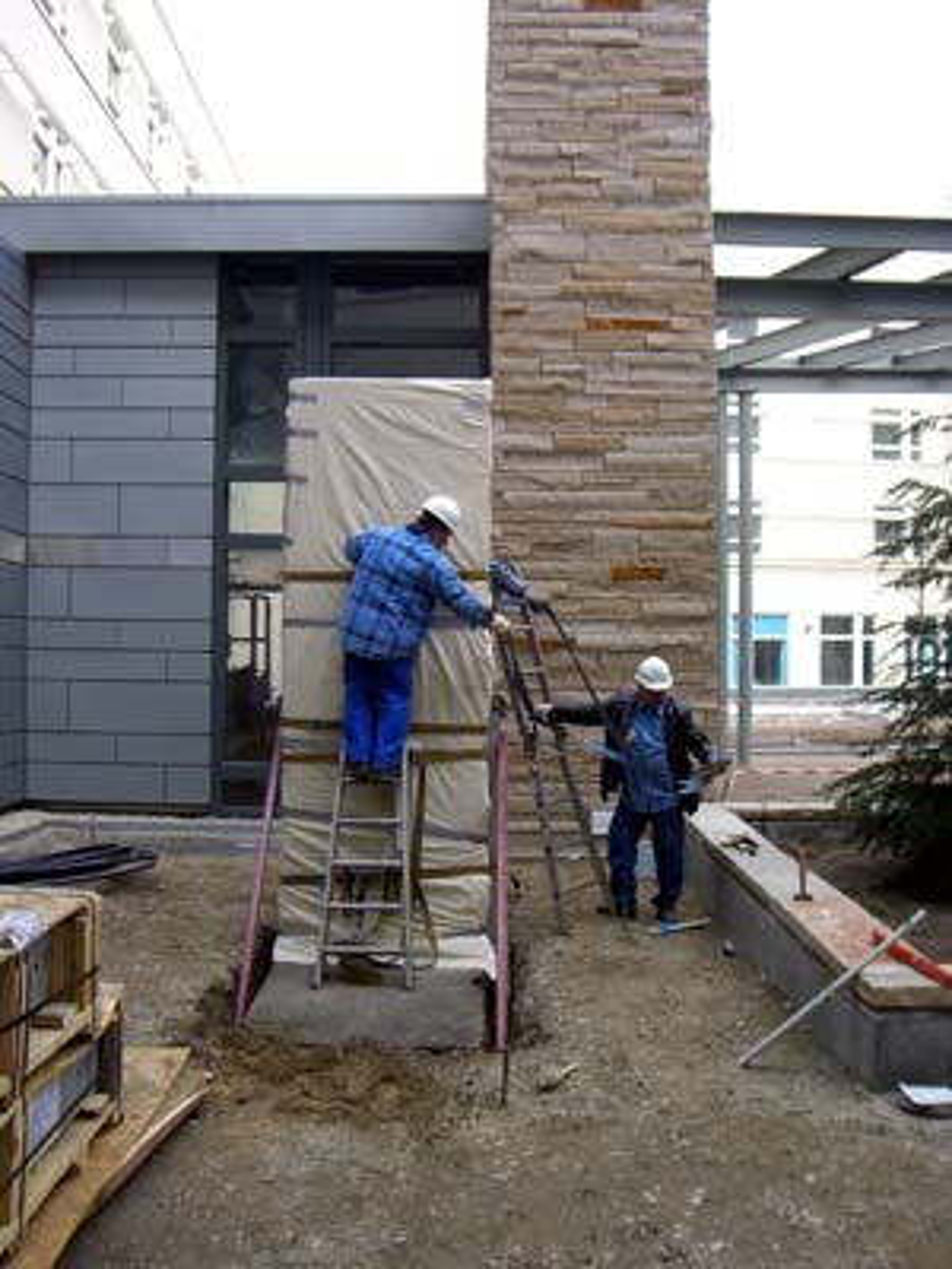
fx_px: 1393
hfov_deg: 37.7
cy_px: 634
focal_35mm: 38
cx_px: 476
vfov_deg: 49.0
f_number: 4.3
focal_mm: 6.2
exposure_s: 1/80
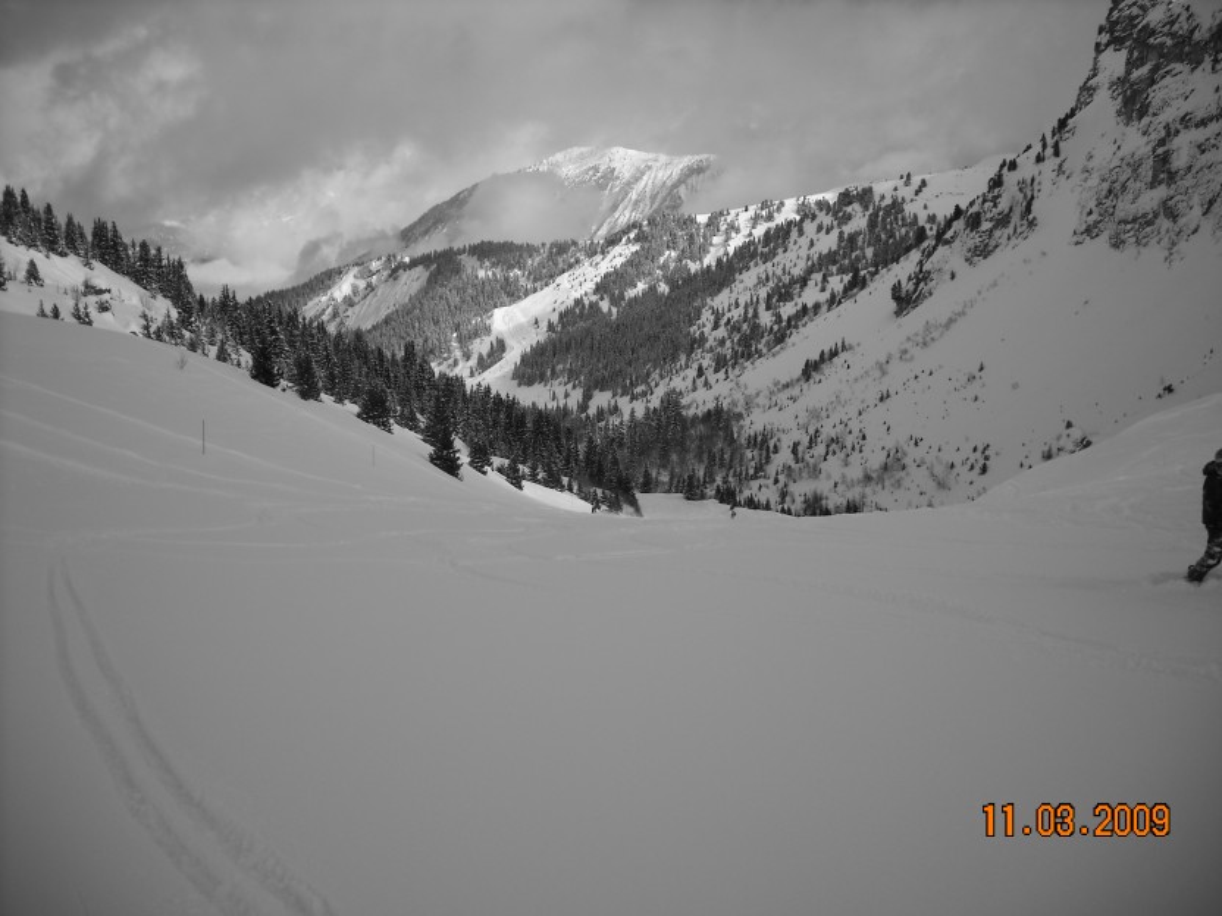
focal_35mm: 35
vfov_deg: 40.7
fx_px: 1236
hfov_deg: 52.6
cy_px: 458
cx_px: 611
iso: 64
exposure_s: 1/877
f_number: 5.6
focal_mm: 5.7
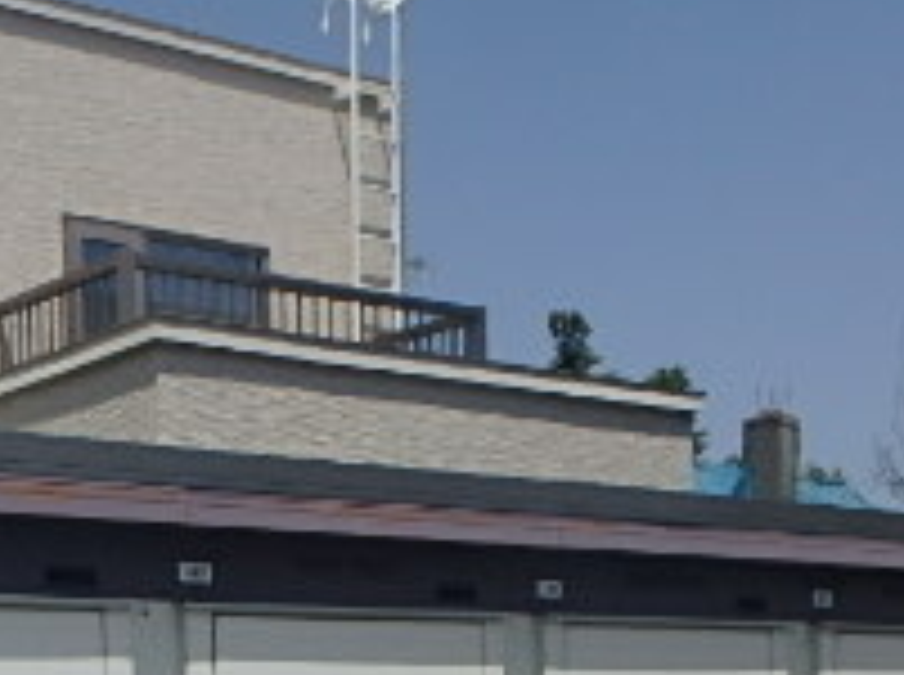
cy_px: 972
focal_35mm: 67
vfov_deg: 19.4
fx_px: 1747
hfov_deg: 28.5
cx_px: 198
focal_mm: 3.7
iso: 125
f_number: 6
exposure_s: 1/1000
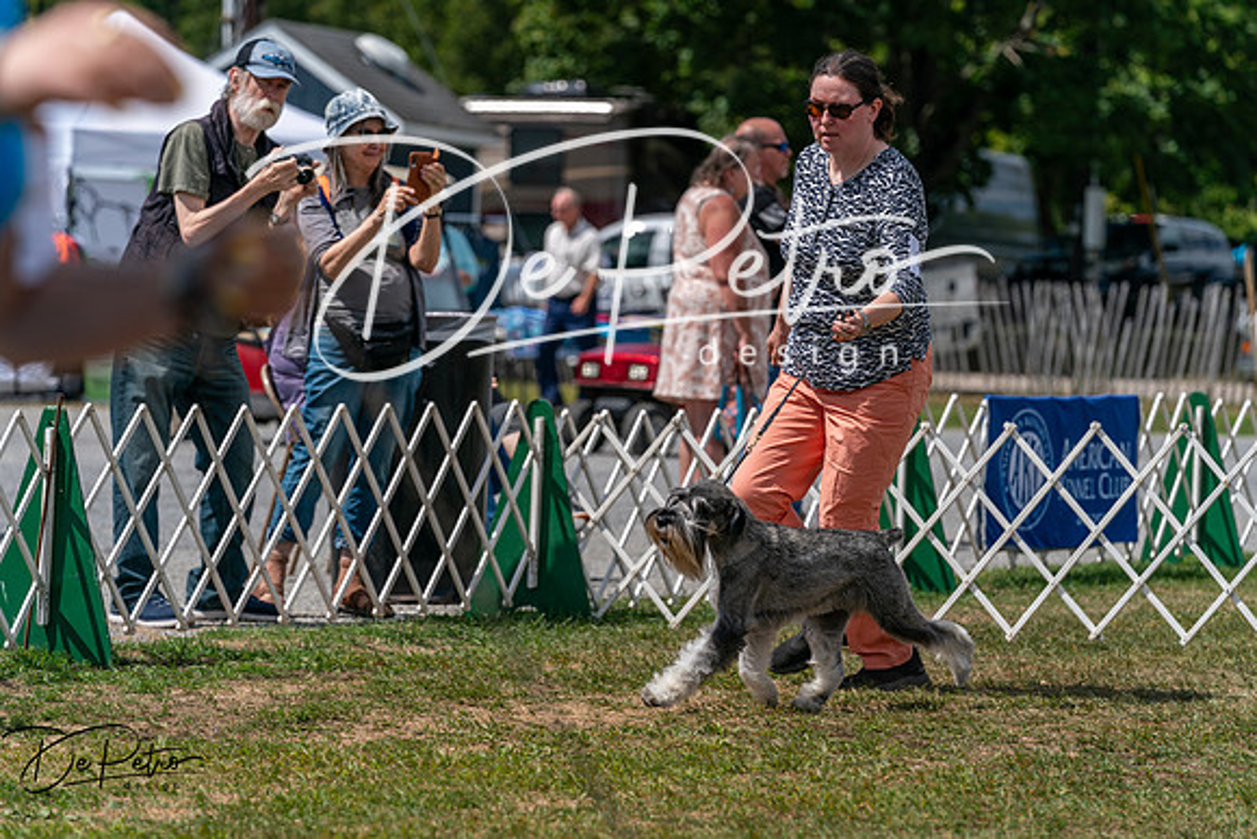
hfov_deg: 11.5
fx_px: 6251
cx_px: 628
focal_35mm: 179
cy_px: 420
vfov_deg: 7.7
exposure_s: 1/2000
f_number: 5
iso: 160
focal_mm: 179
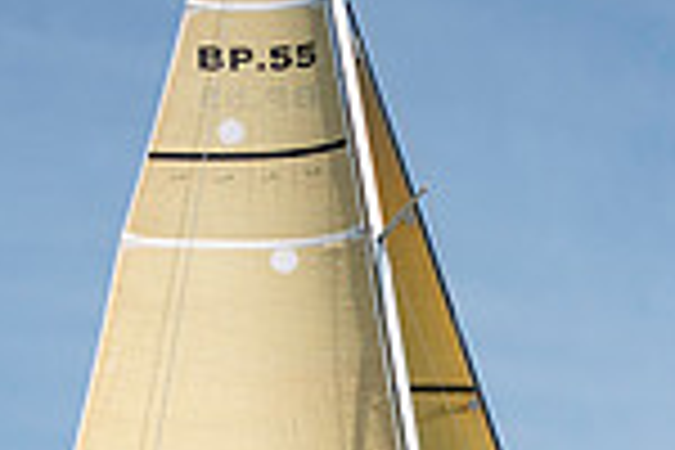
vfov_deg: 7.4
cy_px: 857
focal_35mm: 179
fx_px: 3356
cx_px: 495
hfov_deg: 11.5
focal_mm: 45
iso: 250
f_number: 5.6
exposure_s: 1/1600
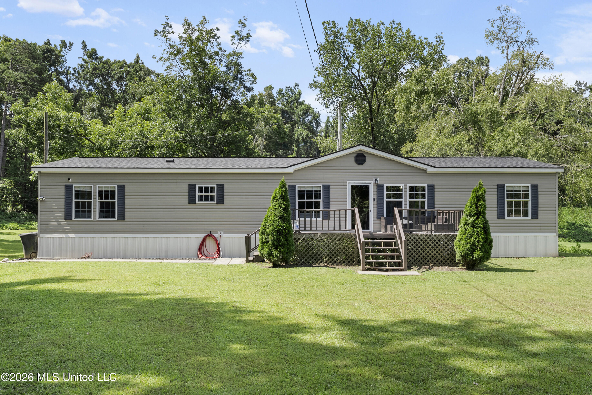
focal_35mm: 32
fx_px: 526
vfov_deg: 41.2
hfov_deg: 58.7
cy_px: 198
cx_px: 296
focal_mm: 32
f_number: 9
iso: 800
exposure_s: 1/100
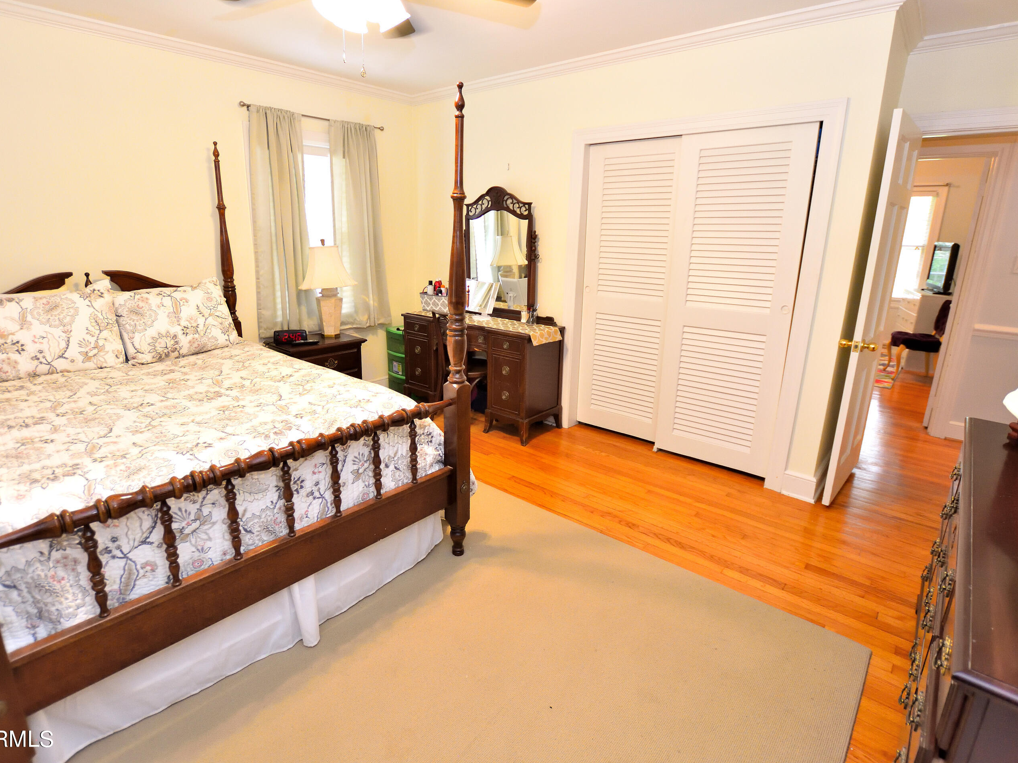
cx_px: 486
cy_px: 376
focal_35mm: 17
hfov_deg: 91.0
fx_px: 500
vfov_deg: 74.7
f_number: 3.5
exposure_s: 1/60
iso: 1100
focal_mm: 10
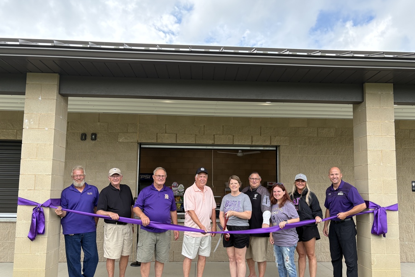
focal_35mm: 28
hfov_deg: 65.5
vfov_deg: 46.2
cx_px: 214
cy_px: 159
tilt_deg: +5.4
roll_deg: +0.0
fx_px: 323
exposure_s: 1/623
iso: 64
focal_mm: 5.96
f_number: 1.6
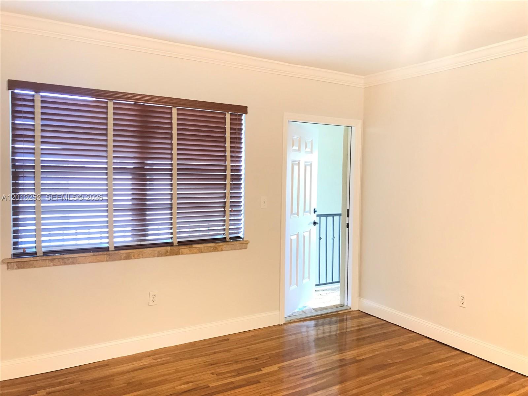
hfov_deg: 63.4
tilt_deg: -1.9
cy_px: 198
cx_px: 264
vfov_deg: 49.7
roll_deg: -0.8
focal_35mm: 28
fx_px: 427
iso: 50
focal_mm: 3.99
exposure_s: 1/15
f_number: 1.8
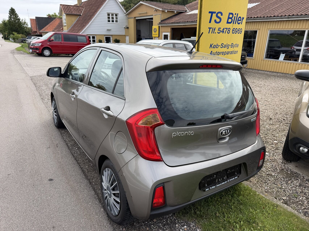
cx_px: 154
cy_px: 116
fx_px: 214
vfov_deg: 56.8
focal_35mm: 24
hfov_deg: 71.6
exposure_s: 1/2232
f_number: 1.78
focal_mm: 6.76
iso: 80
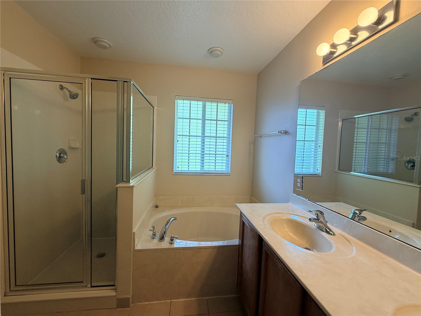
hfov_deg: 102.1
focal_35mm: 14
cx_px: 210
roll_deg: -2.4
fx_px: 170
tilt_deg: -4.1
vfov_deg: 85.7
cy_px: 158
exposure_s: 1/121
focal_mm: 2.22
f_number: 2.2
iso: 125
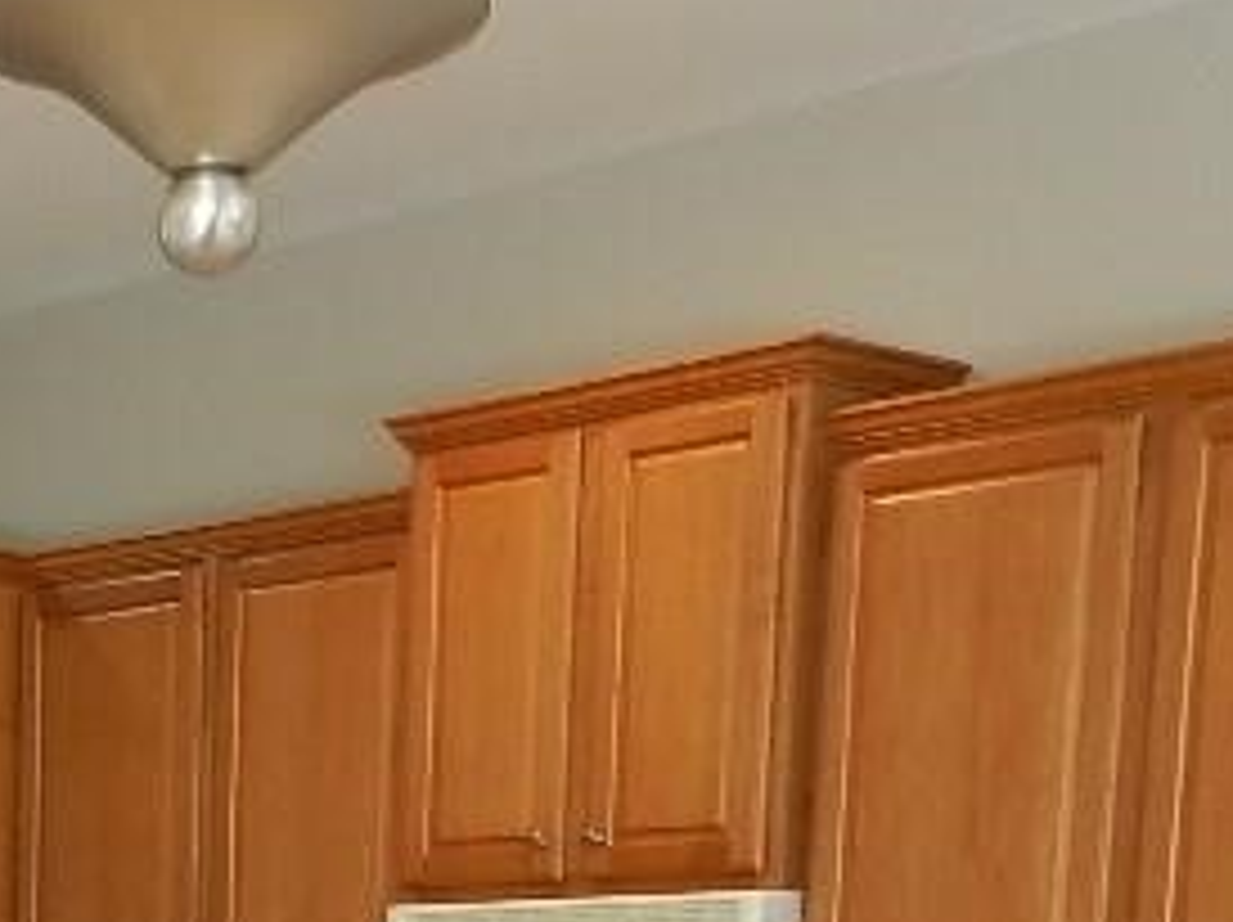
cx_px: -180
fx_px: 3061
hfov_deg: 21.4
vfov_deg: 15.2
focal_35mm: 86
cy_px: 1565
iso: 160
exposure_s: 1/30
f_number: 3.4
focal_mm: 4
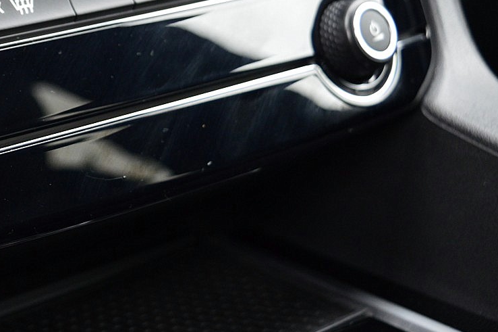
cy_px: -5
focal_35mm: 89
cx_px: 13
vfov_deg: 15.0
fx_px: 1232
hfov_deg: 22.1
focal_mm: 27
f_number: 4.5
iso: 800
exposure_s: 1/60
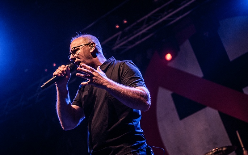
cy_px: 81
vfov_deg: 17.4
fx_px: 507
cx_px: 130
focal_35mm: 75
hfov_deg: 27.5
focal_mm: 70
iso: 800
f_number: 2.8
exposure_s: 1/100
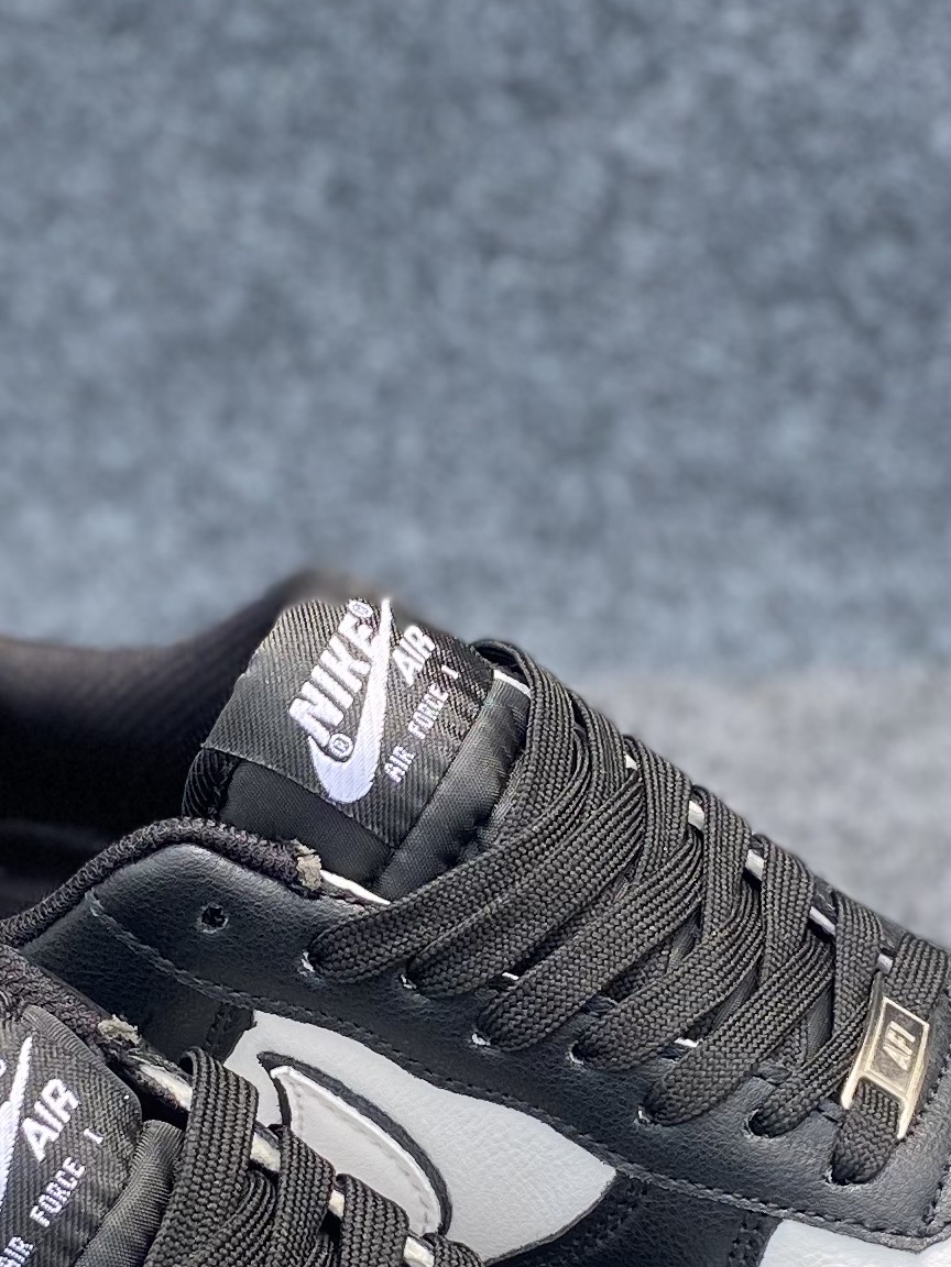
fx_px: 3333
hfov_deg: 16.2
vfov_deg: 21.3
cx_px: 396
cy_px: 956
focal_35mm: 91
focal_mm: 4.25
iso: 32
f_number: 1.8
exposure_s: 1/905
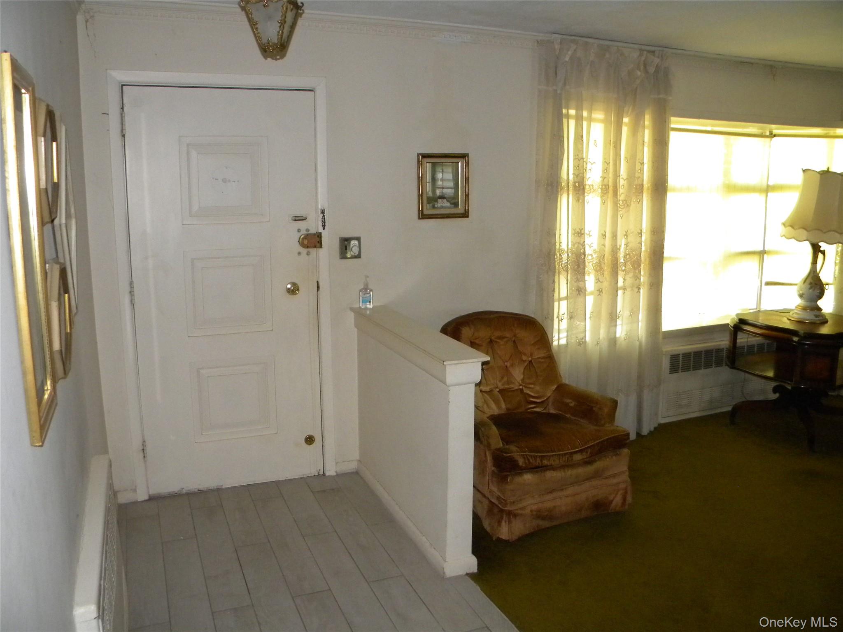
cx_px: 422
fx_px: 682
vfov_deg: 49.7
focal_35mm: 28
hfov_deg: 63.4
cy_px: 316
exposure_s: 1/26
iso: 400
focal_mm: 5
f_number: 3.5
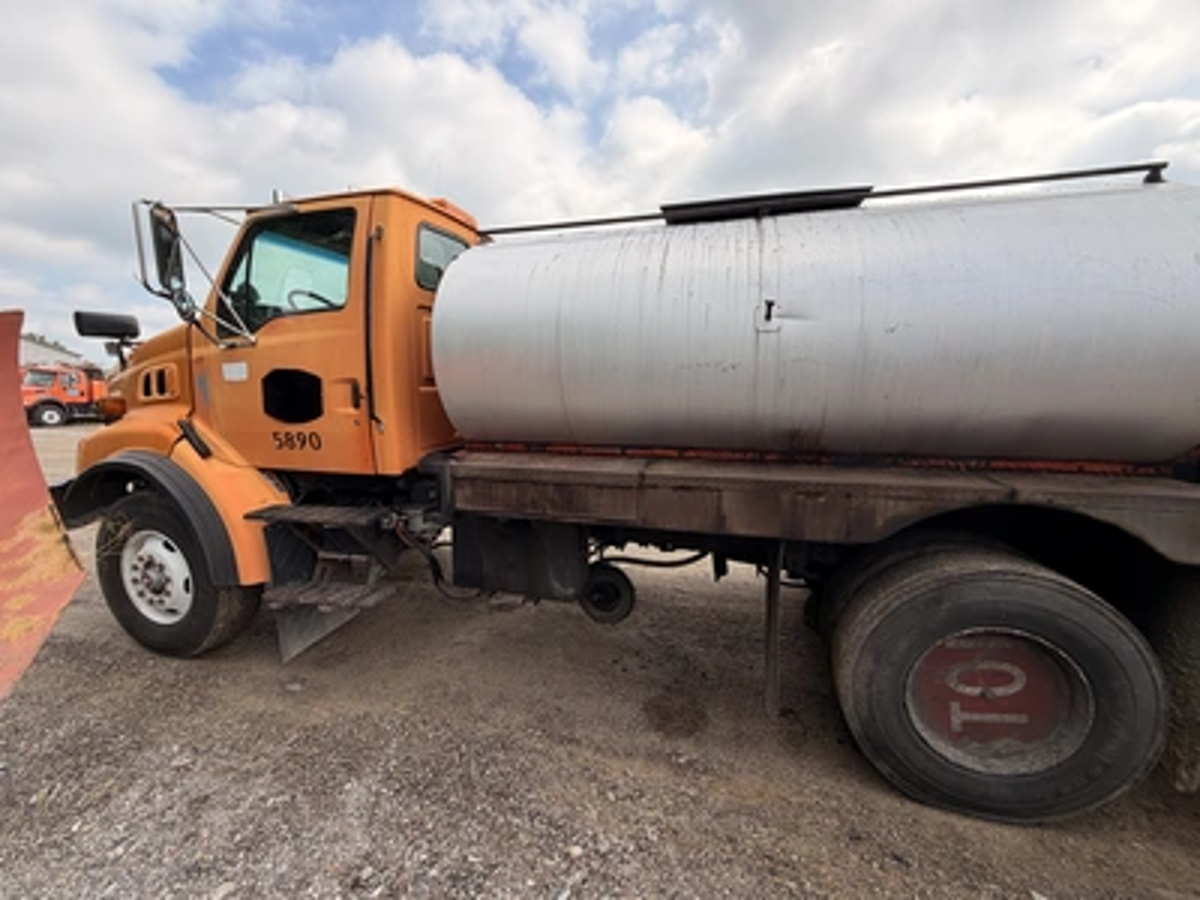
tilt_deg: -5.4
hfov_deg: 102.1
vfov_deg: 85.7
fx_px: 485
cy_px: 450
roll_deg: +1.4
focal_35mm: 14
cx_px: 600
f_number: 2.2
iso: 32
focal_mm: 2.22
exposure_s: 1/770
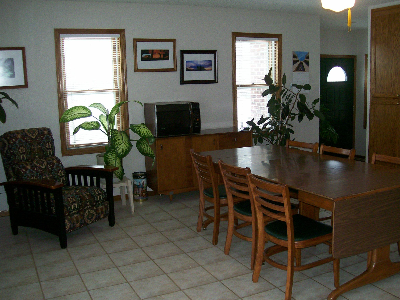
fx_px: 416
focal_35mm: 36
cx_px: 200
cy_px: 150
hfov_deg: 51.4
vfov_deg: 39.7
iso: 140
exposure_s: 1/64
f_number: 2.7
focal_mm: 6
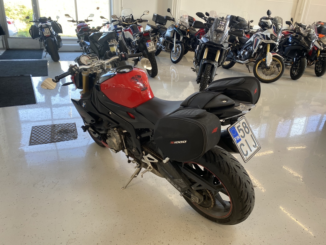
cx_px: 163
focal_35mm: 26
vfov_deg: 53.1
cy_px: 122
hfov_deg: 67.3
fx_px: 245
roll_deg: -2.5
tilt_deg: -23.2
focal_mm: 4.25
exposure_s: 1/100
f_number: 1.8
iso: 80
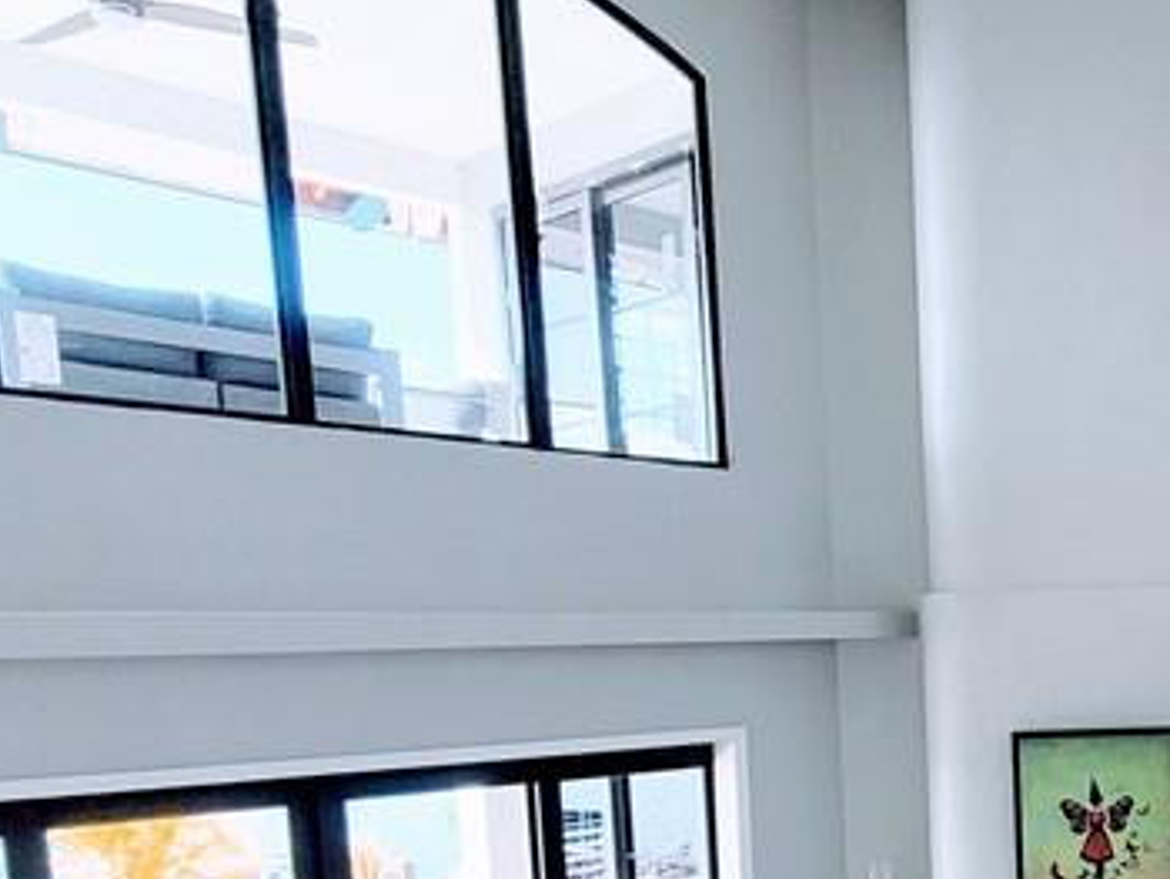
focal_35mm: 38
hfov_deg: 45.3
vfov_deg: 34.8
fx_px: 1285
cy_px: 846
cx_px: 1010
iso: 50
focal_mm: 2.2
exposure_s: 1/120
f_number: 2.2
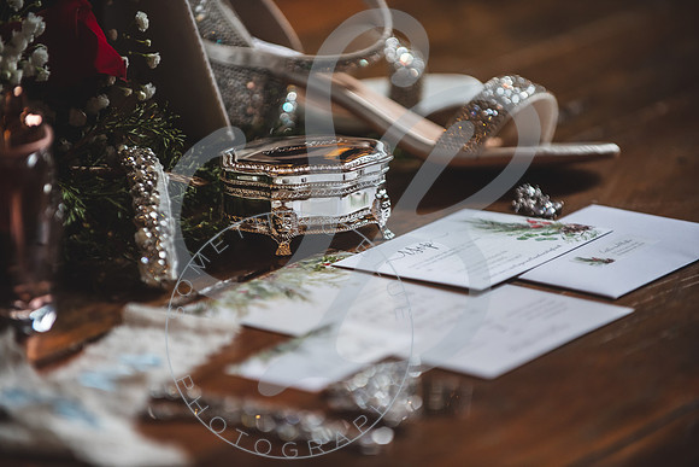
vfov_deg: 7.6
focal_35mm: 180
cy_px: 234
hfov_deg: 11.4
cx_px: 350
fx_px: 3496
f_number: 2.8
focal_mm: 180
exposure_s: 1/200
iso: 640
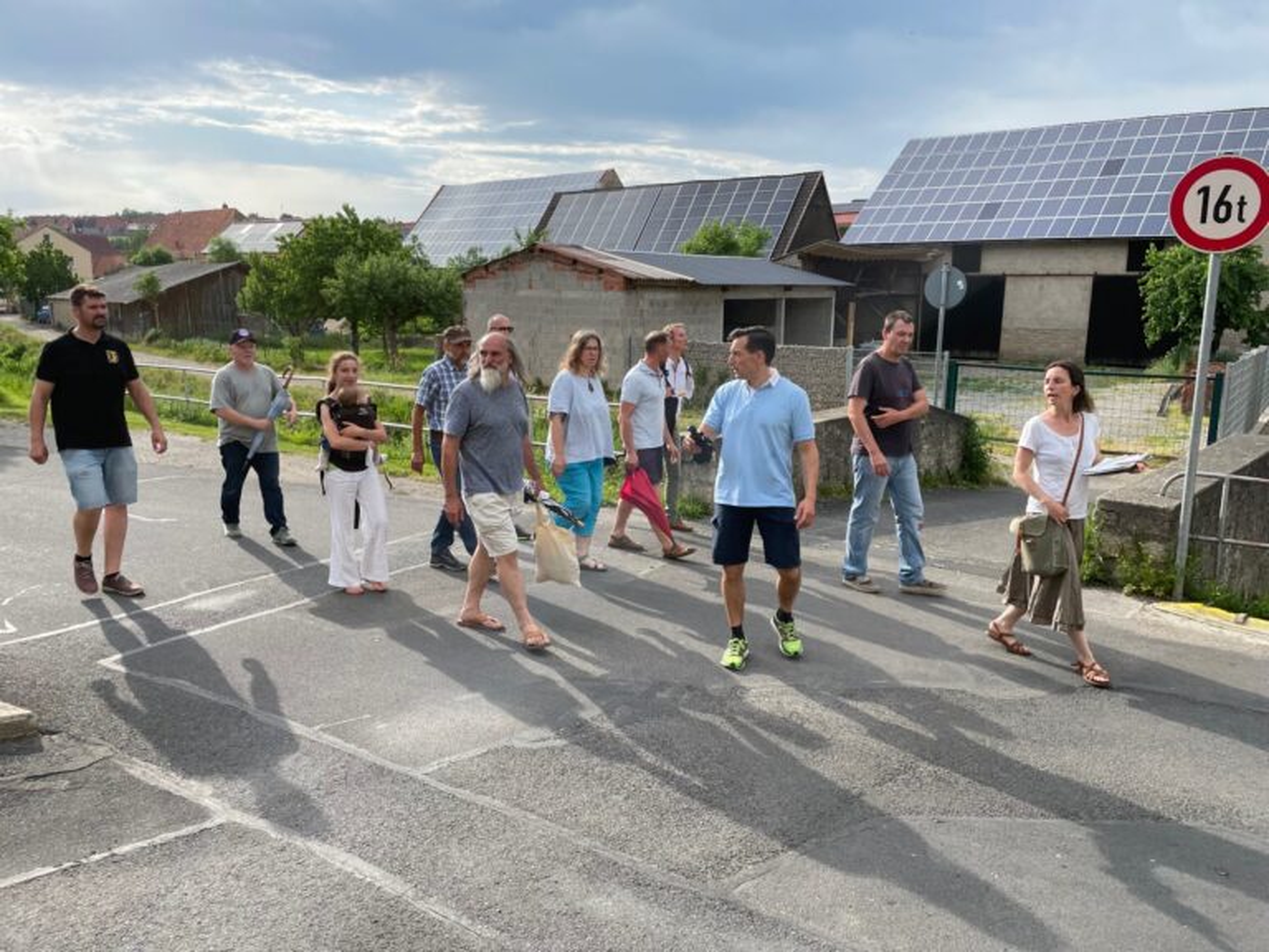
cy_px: 476
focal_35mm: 26
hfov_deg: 67.3
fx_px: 953
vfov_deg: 53.1
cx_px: 634
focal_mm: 4.2
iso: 32
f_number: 1.6
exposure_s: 1/1984
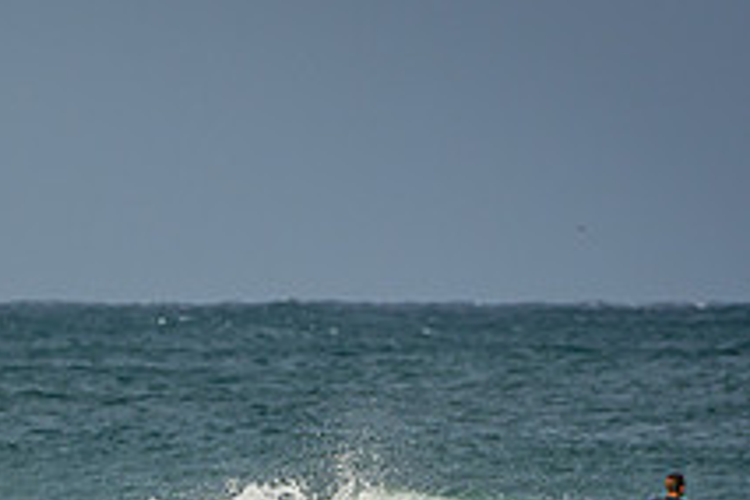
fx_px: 18186
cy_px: 593
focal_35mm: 873
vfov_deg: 1.6
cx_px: -123
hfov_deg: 2.4
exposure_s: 1/1600
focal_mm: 200
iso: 200
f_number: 5.6
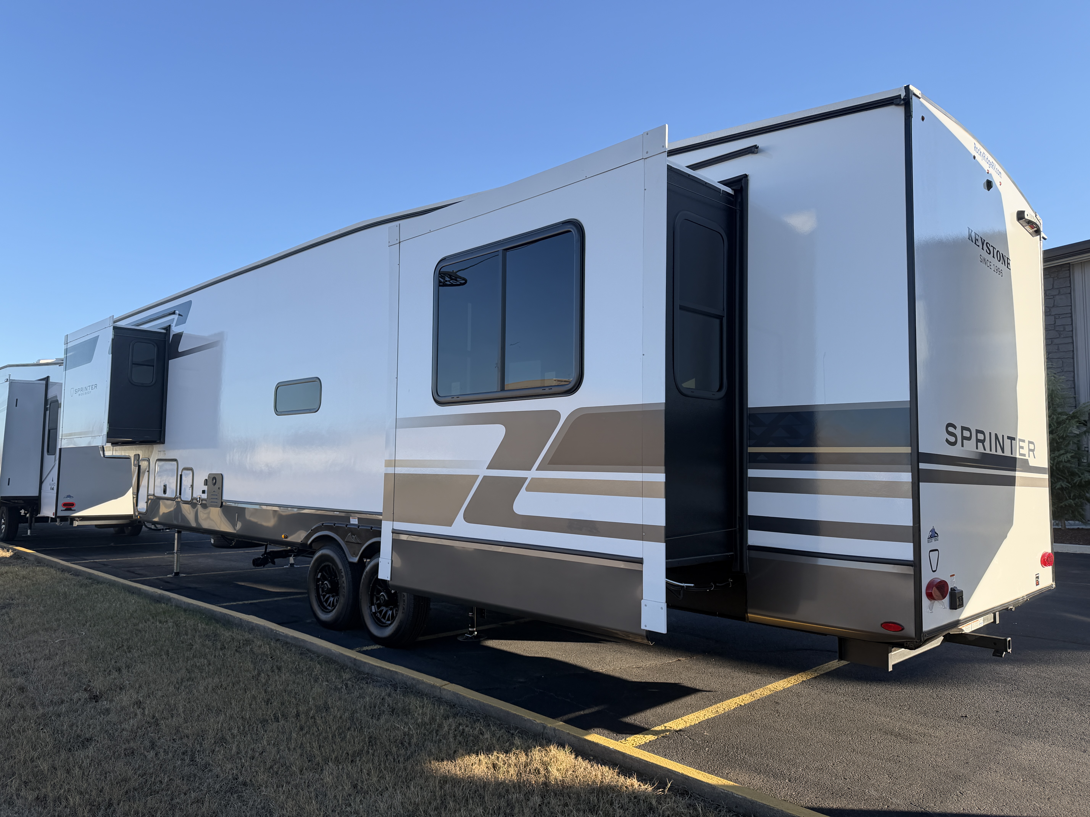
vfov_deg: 56.8
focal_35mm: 24
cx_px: 545
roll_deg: -0.4
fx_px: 756
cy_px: 408
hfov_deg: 71.6
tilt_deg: +4.4
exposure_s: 1/1727
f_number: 1.78
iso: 80
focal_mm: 6.76
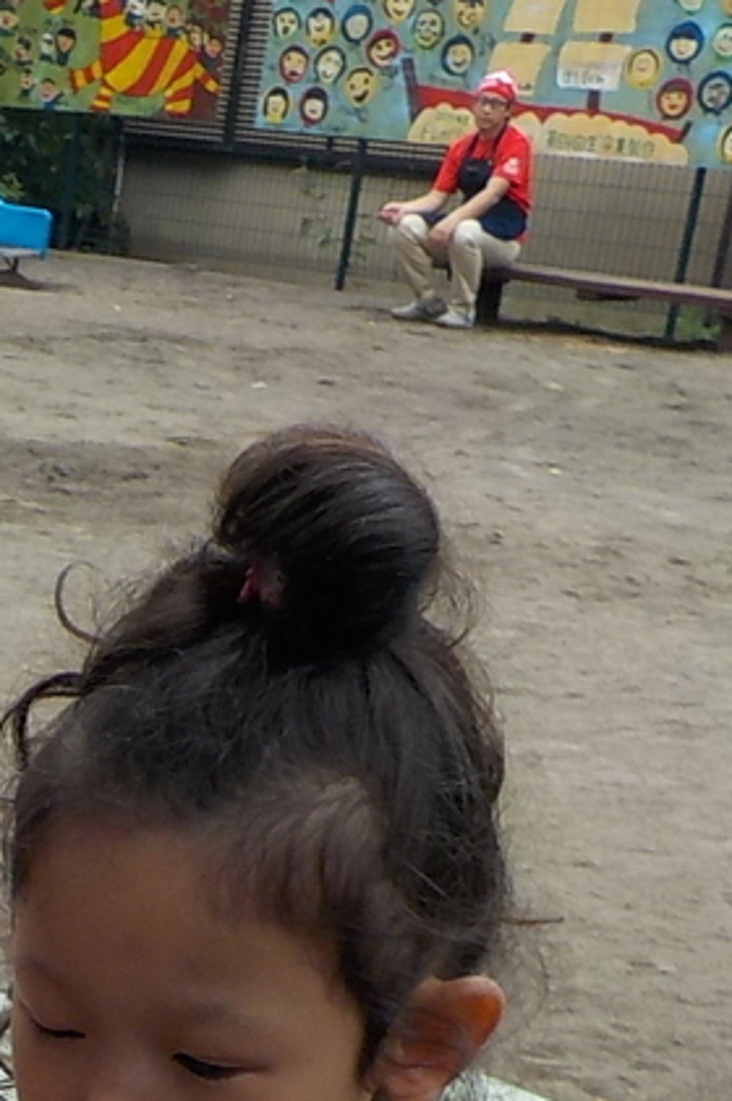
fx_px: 2719
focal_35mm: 89
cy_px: 1159
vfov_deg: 21.9
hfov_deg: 14.3
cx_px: -374
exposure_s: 1/500
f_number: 3.3
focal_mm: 4.1
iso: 125
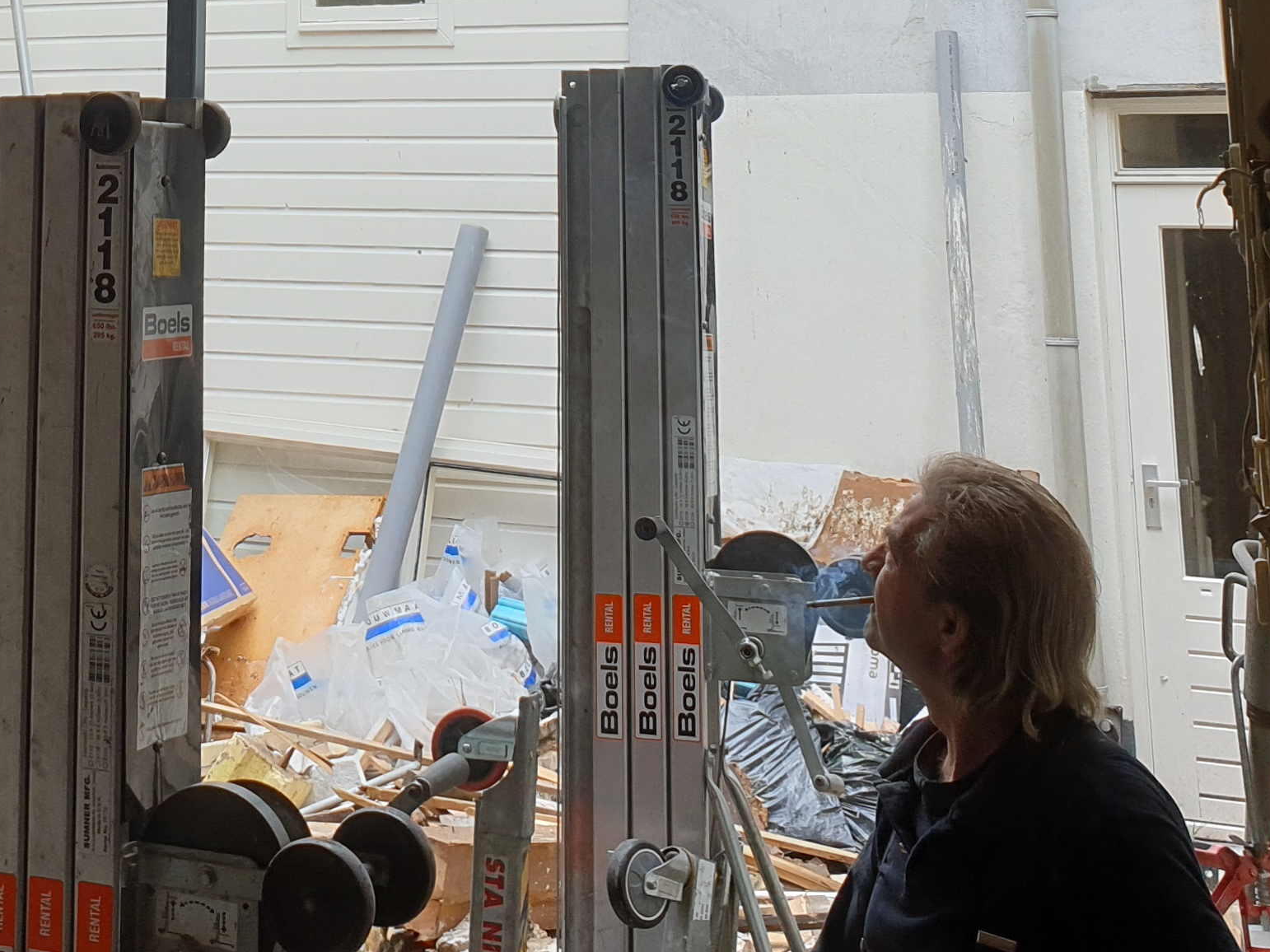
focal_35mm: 68
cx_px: 198
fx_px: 2494
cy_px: -279
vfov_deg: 19.9
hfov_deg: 27.8
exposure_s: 1/141
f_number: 2.4
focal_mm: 4.3
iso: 50
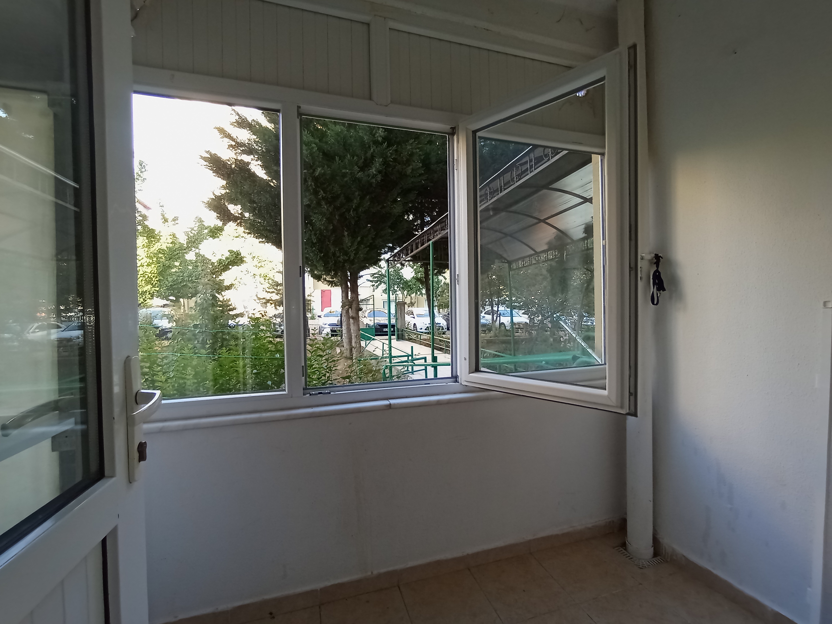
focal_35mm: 16
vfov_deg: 78.1
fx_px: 385
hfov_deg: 94.5
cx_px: 416
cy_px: 312
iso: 70
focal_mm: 1.65
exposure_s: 1/50
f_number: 2.2
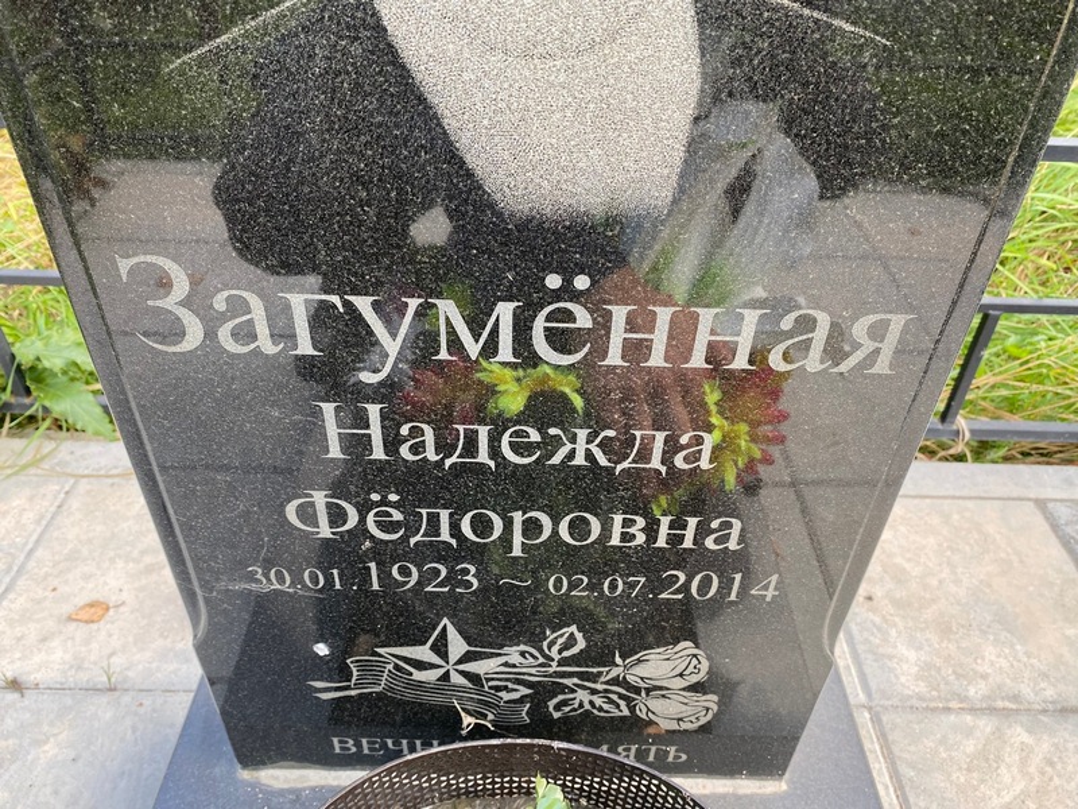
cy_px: 404
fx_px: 810
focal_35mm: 26
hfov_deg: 67.3
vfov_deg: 53.1
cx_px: 539
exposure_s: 1/122
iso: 50
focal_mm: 4.25
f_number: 1.8
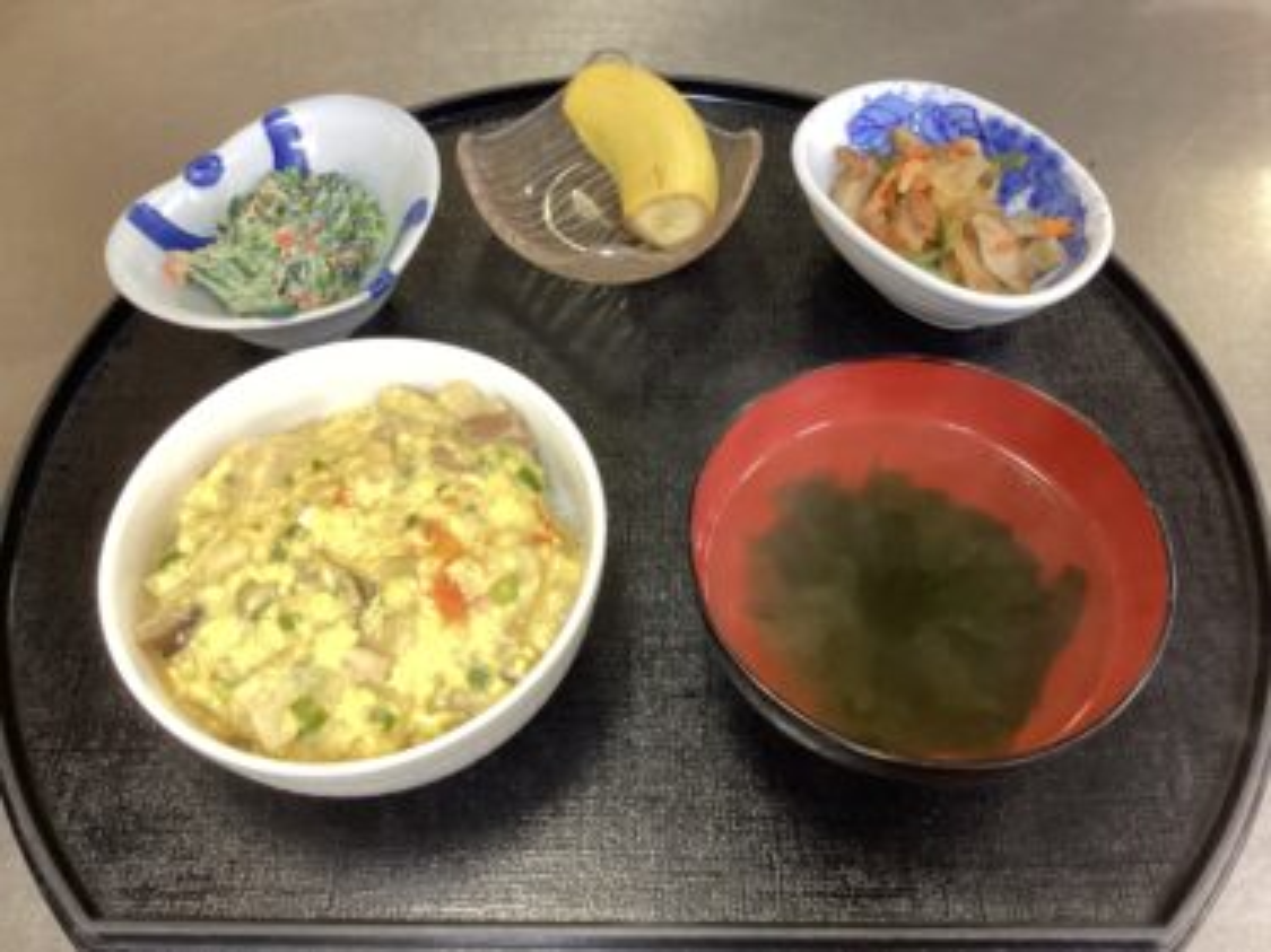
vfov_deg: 45.4
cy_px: 476
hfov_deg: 58.4
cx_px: 636
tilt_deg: -56.3
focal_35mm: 31
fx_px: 1138
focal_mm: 3.3
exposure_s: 1/33
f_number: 2.4
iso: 400
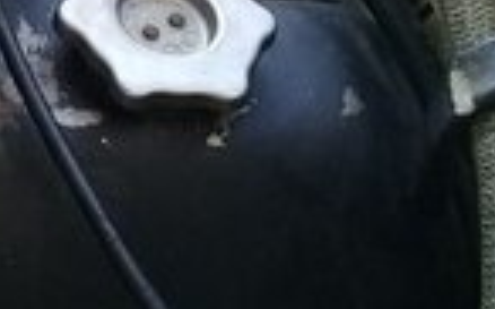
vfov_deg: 8.2
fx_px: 2009
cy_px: -385
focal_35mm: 149
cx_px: -193
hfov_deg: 13.4
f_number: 2.2
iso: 50
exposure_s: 1/204
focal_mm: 3.3
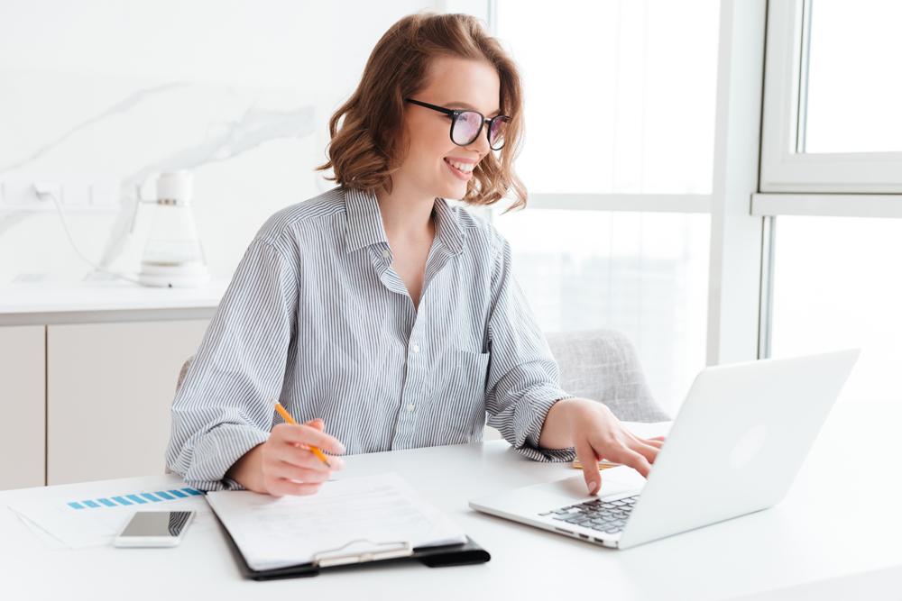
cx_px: 451
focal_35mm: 50
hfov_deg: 39.6
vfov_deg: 27.0
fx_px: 1253
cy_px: 300
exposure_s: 1/320
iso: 250
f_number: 3.5
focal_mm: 50
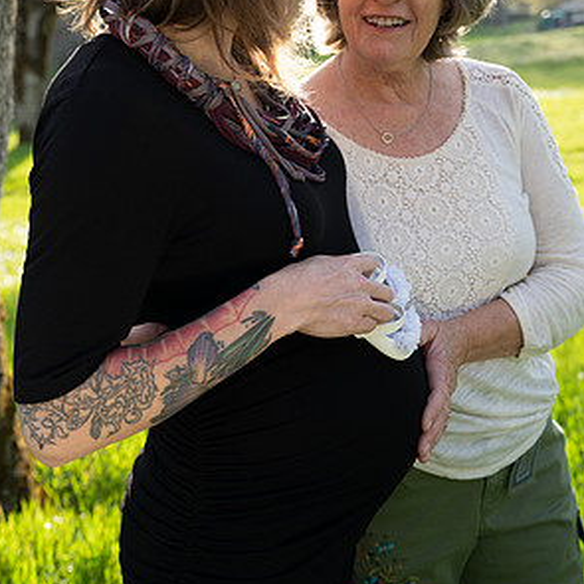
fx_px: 916
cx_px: 291
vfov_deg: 34.7
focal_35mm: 48
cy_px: 152
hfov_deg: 35.4
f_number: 4
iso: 200
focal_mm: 37
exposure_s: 1/250
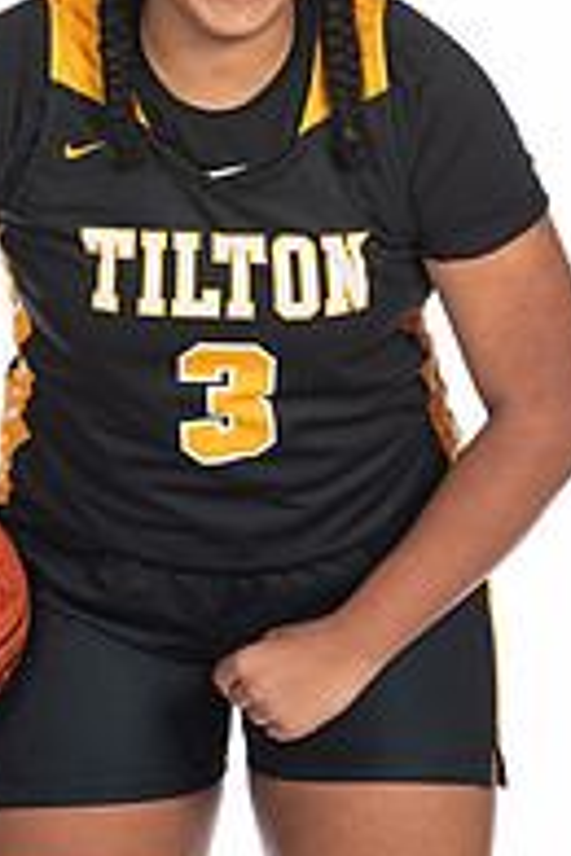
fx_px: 8636
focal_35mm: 363
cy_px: 92
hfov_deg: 3.8
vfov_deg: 5.7
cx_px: 237
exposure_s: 1/100
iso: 100
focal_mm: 105
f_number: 5
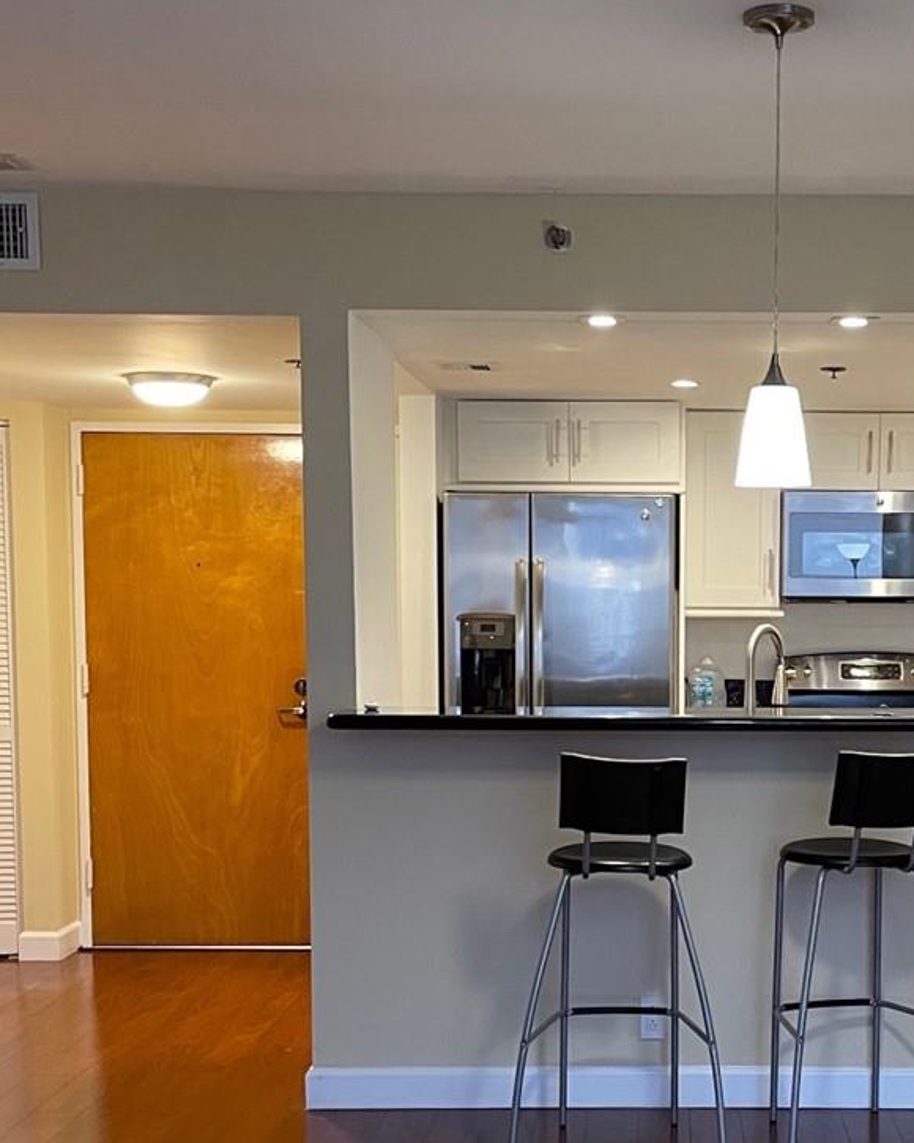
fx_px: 1894
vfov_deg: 33.2
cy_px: 780
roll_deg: -0.4
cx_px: 654
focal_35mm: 56
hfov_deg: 26.9
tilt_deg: -5.7
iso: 320
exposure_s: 1/60
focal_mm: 5.1
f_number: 1.6
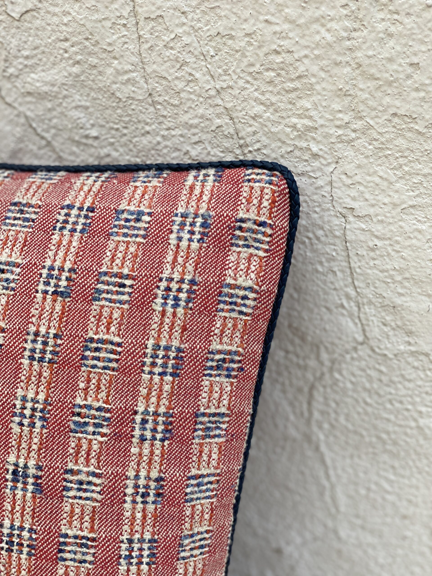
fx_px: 865
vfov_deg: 36.8
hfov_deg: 28.0
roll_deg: +5.2
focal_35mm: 52
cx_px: 216
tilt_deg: -32.0
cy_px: 288
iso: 80
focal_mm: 6
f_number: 2
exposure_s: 1/122
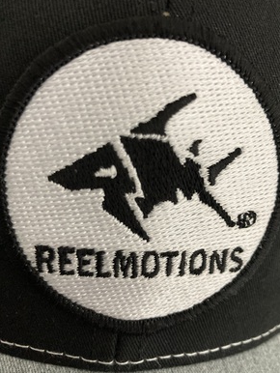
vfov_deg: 61.6
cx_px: 144
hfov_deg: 48.3
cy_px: 189
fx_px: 312
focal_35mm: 29
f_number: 1.8
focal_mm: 3.99
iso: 320
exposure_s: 1/47
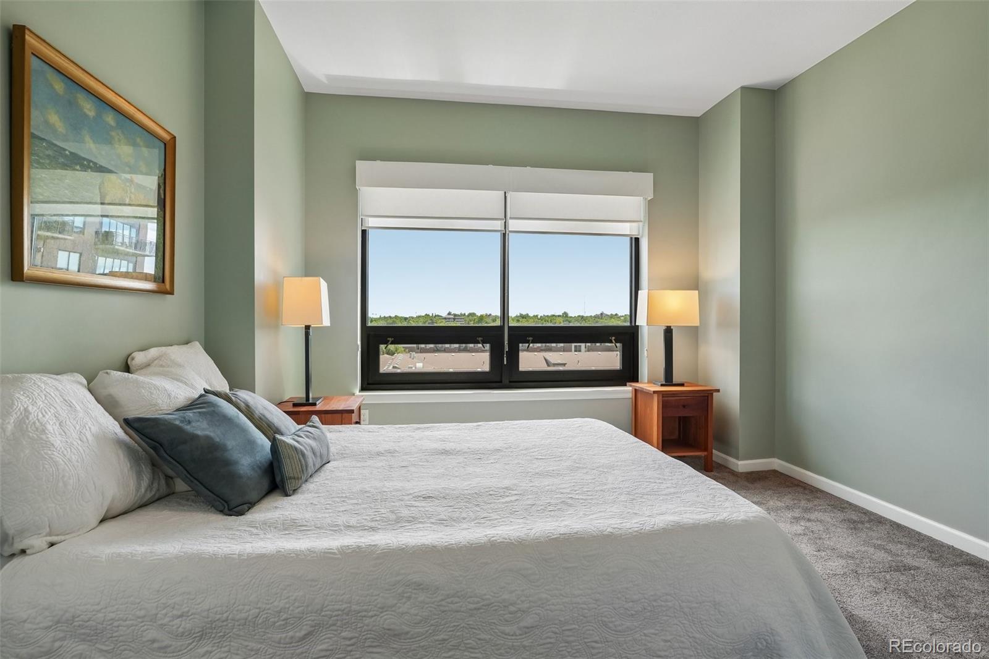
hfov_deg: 95.0
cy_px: 330
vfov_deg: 72.0
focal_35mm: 16
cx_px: 494
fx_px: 453
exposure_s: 1/45
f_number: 8
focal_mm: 11
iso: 100
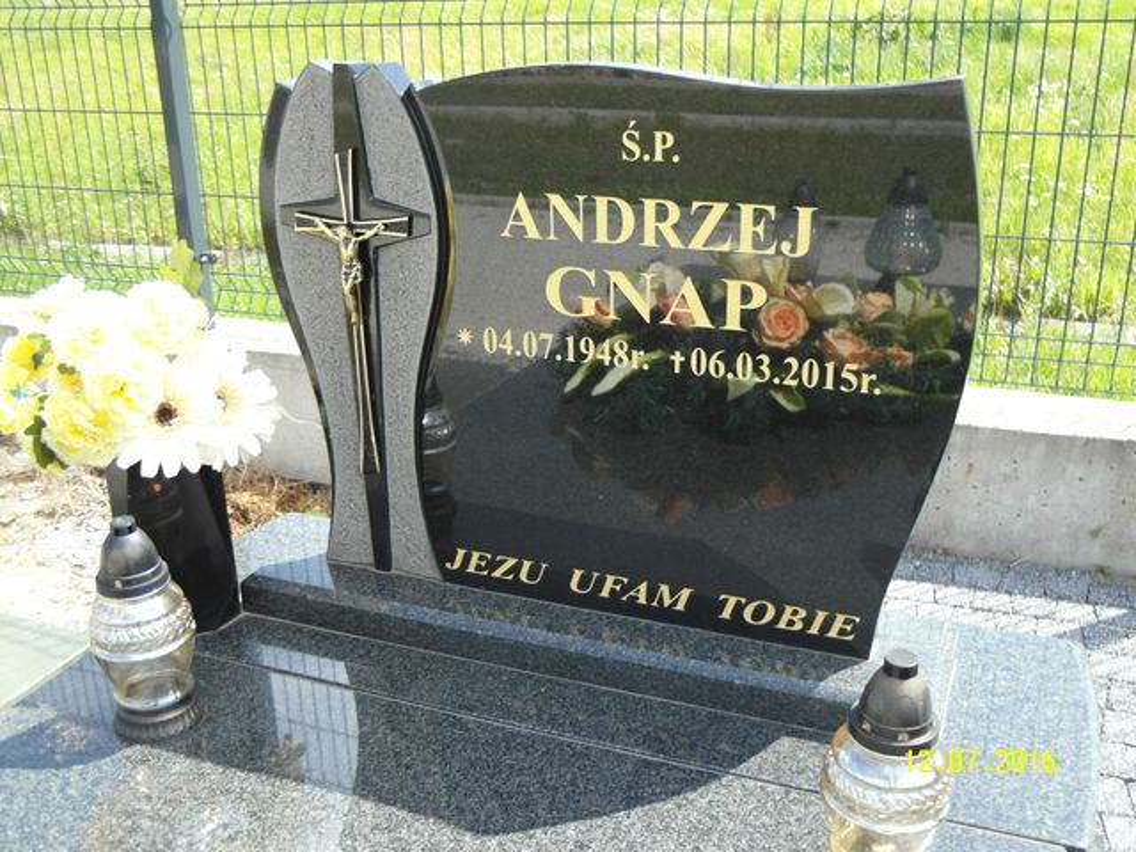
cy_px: 426
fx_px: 1181
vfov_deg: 39.7
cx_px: 568
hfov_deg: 51.4
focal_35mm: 36
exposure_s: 1/750
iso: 80
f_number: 2
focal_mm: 7.8
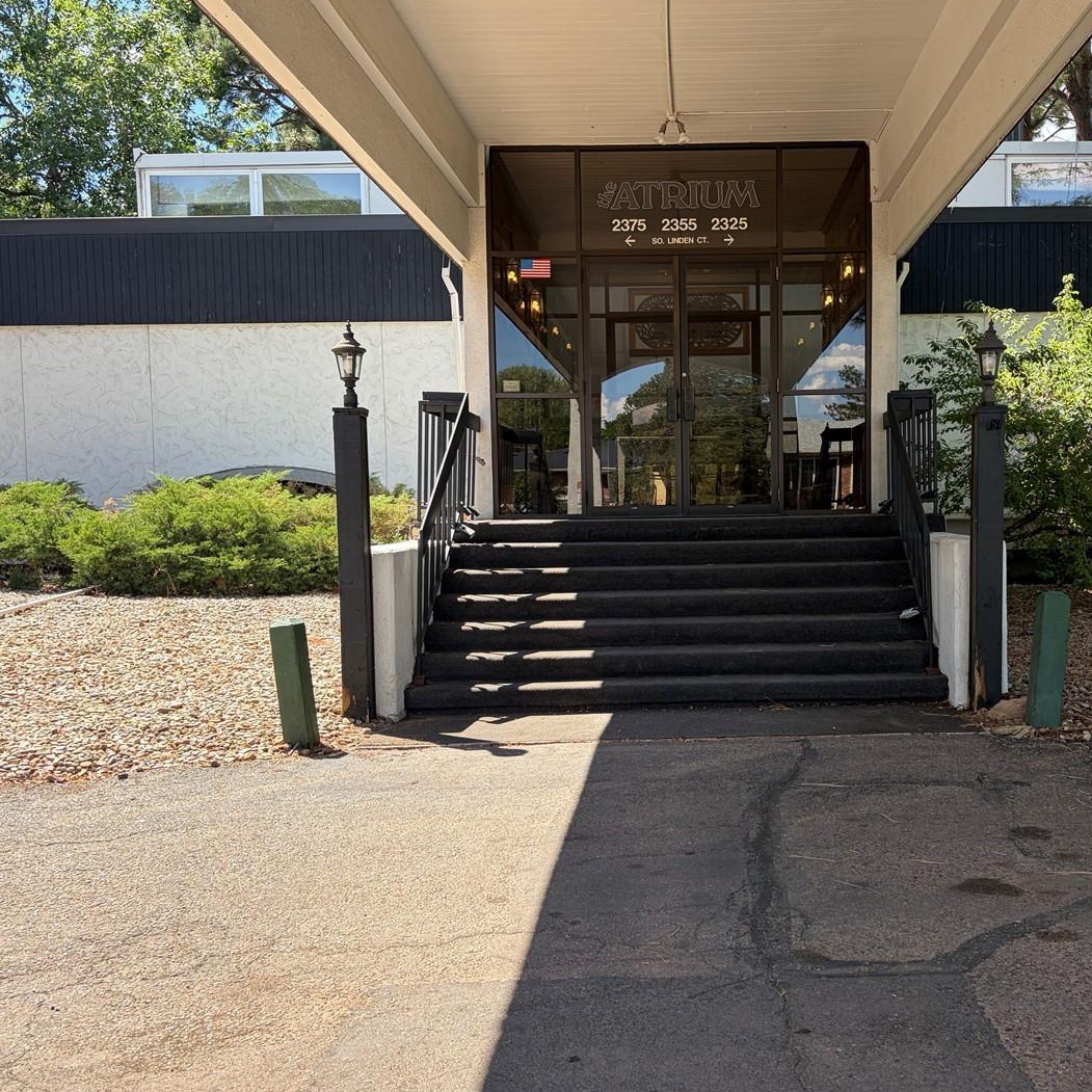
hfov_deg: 46.6
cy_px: 565
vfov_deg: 47.2
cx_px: 707
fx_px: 1249
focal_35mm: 35
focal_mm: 5.96
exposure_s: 1/810
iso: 50
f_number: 1.6
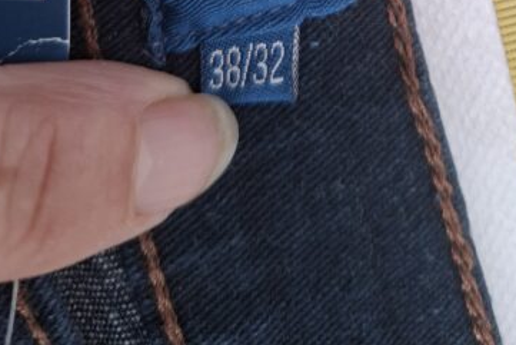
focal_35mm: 53
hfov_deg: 37.3
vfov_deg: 20.3
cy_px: -226
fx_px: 760
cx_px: 320
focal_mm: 5.54
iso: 50
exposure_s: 1/120
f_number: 1.8
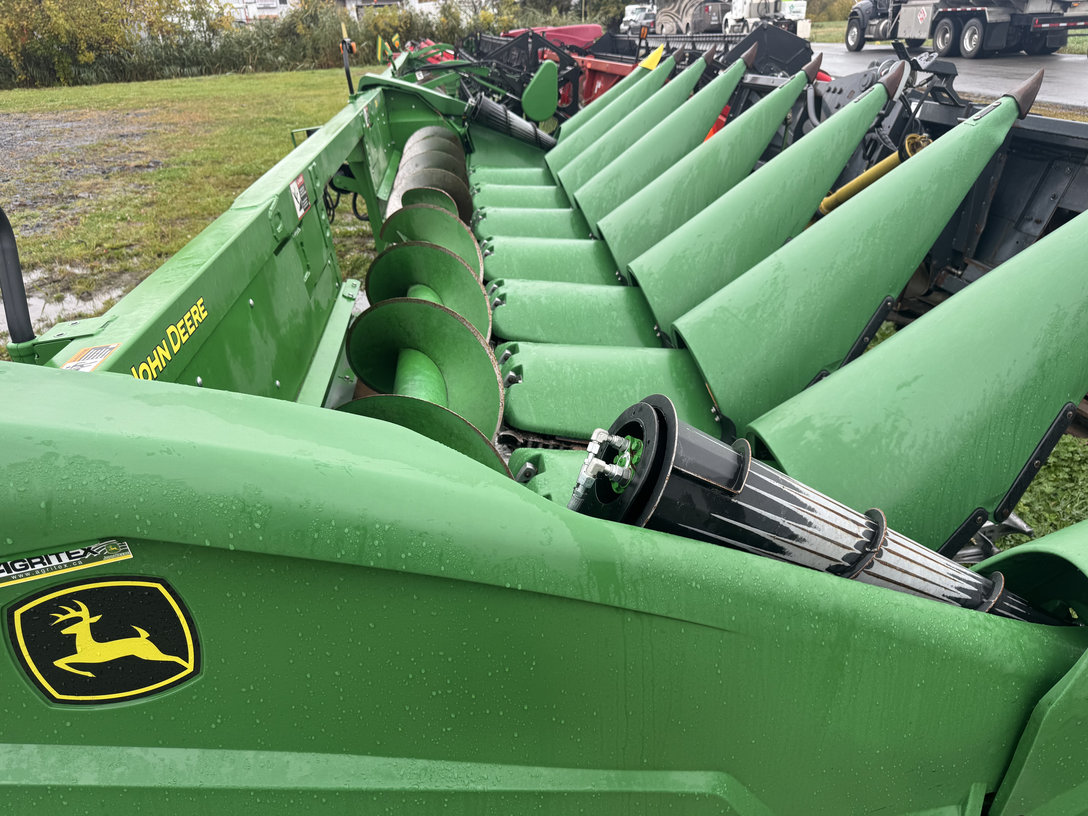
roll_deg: +3.1
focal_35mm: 24
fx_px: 754
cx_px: 544
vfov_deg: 56.8
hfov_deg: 71.6
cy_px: 408
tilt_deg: -25.9
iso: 80
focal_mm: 6.76
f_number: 1.78
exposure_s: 1/284
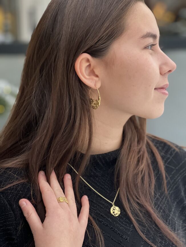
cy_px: 124
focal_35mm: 77
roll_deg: +1.7
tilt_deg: -7.0
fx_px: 552
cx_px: 93
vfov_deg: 25.3
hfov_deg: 19.1
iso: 200
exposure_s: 1/121
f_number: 2.8
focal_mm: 9
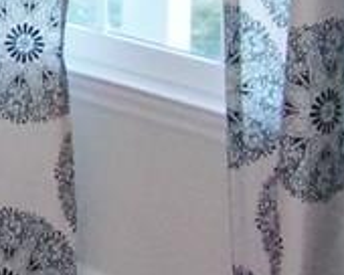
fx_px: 1680
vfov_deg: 8.8
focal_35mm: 165
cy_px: -301
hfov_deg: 9.9
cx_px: -540
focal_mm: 5.1
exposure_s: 1/34
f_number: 3.9
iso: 250
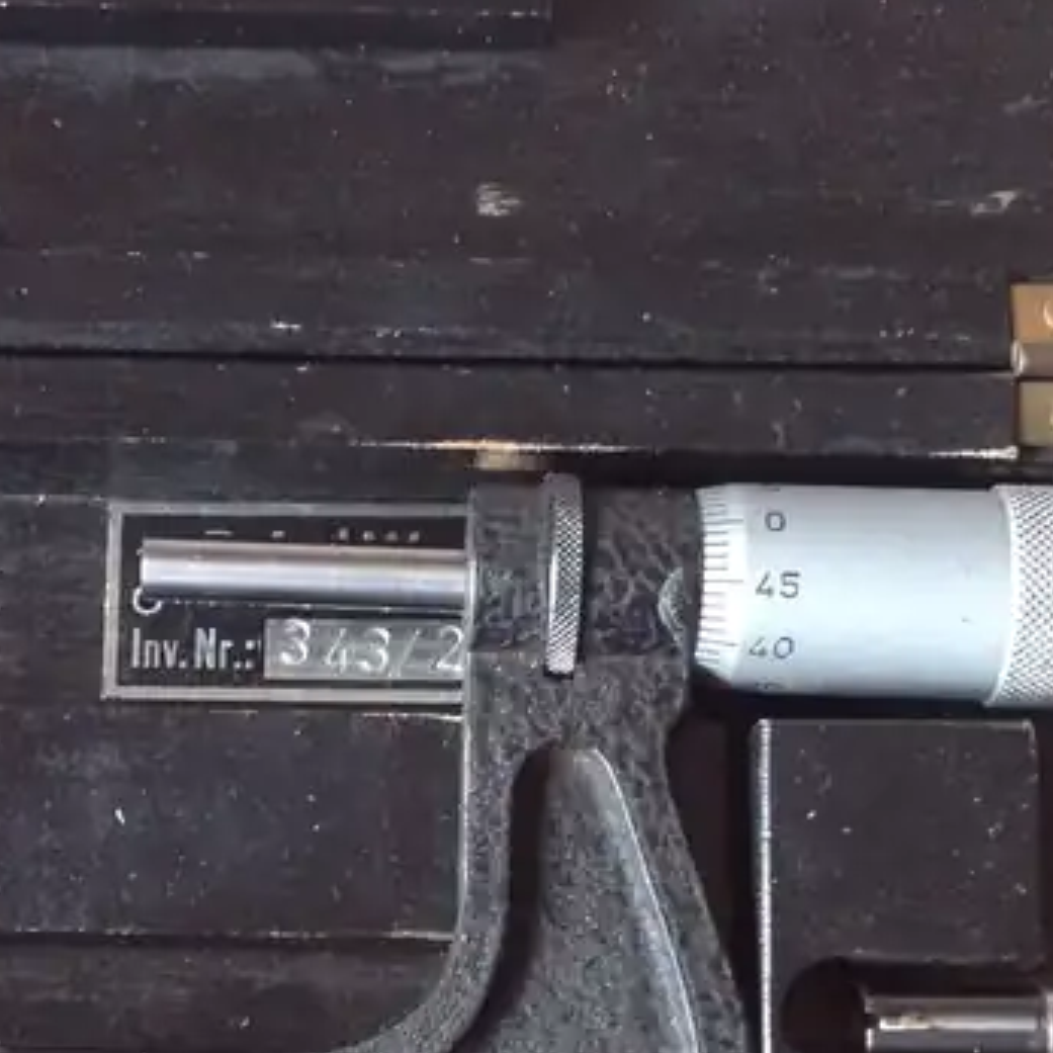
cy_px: 704
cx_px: 234
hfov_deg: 19.3
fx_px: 3063
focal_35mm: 89
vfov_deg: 19.4
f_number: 2.4
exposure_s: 1/15
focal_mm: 4.28
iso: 200
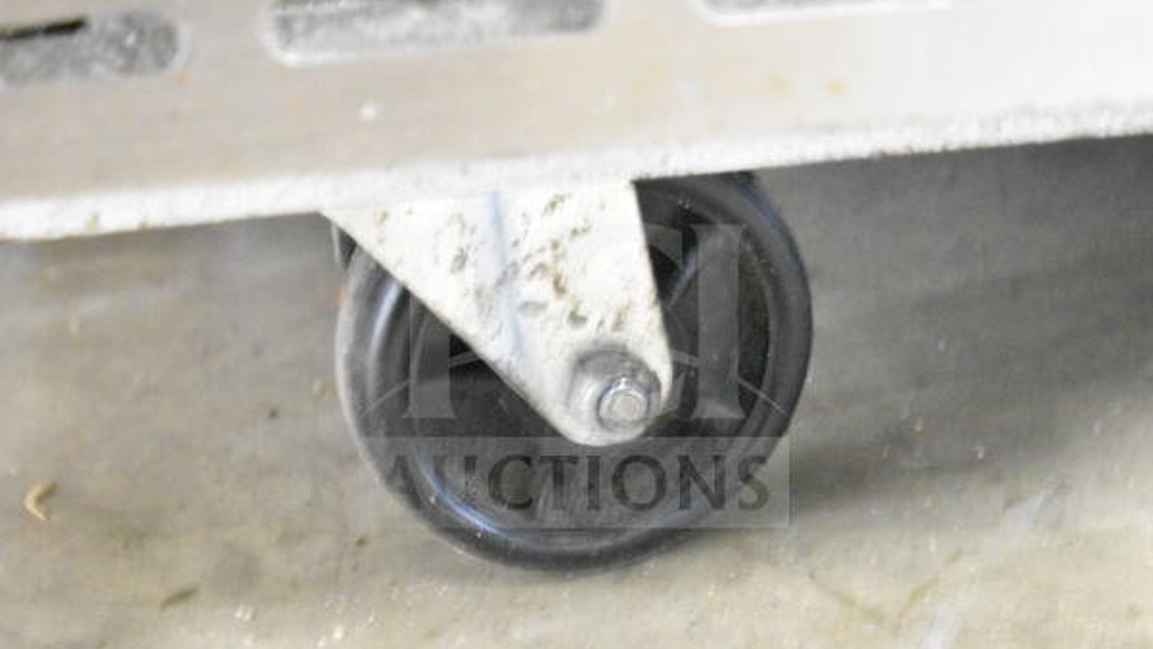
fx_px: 2677
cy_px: 376
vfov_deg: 13.8
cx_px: 573
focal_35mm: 88
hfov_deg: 24.3
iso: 25600
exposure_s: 1/15
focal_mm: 55
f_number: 5.6
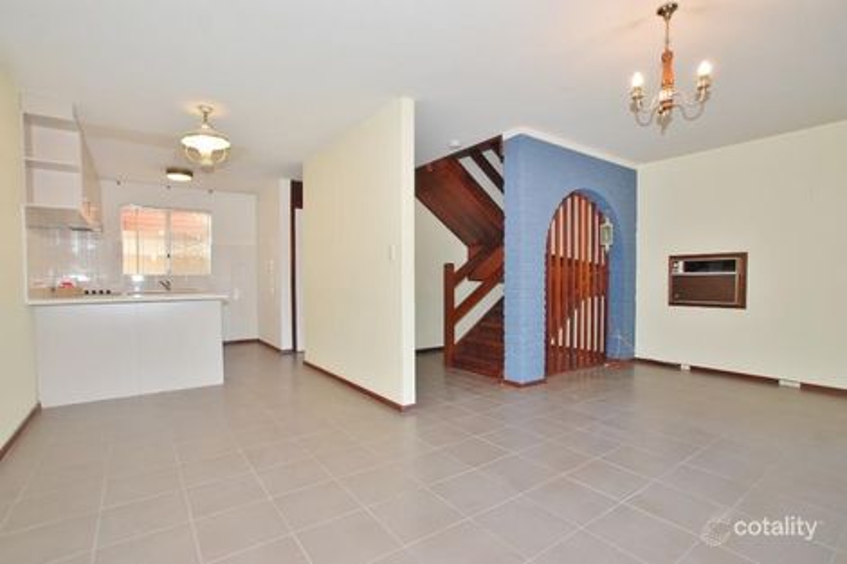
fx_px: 388
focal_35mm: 16
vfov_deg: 72.0
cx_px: 424
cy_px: 282
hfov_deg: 95.0
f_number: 4.5
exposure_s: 1/60
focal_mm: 11
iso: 400
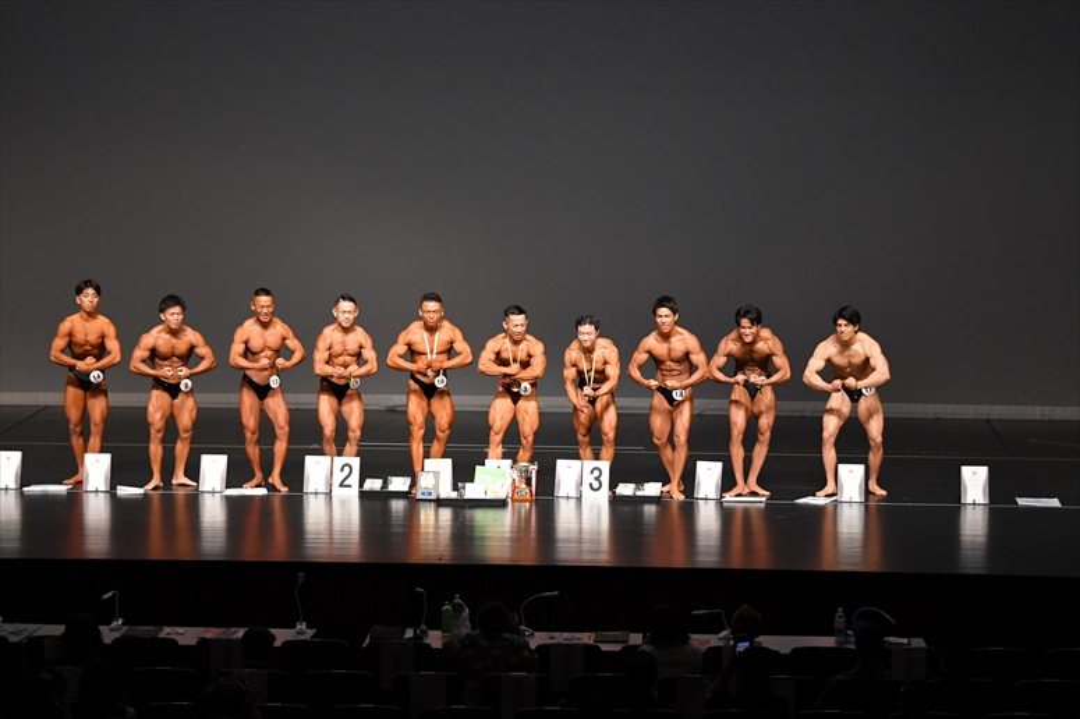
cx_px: 540
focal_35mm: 108
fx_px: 3238
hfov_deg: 18.9
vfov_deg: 12.7
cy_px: 360
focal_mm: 72
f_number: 5.6
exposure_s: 1/400
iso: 2500
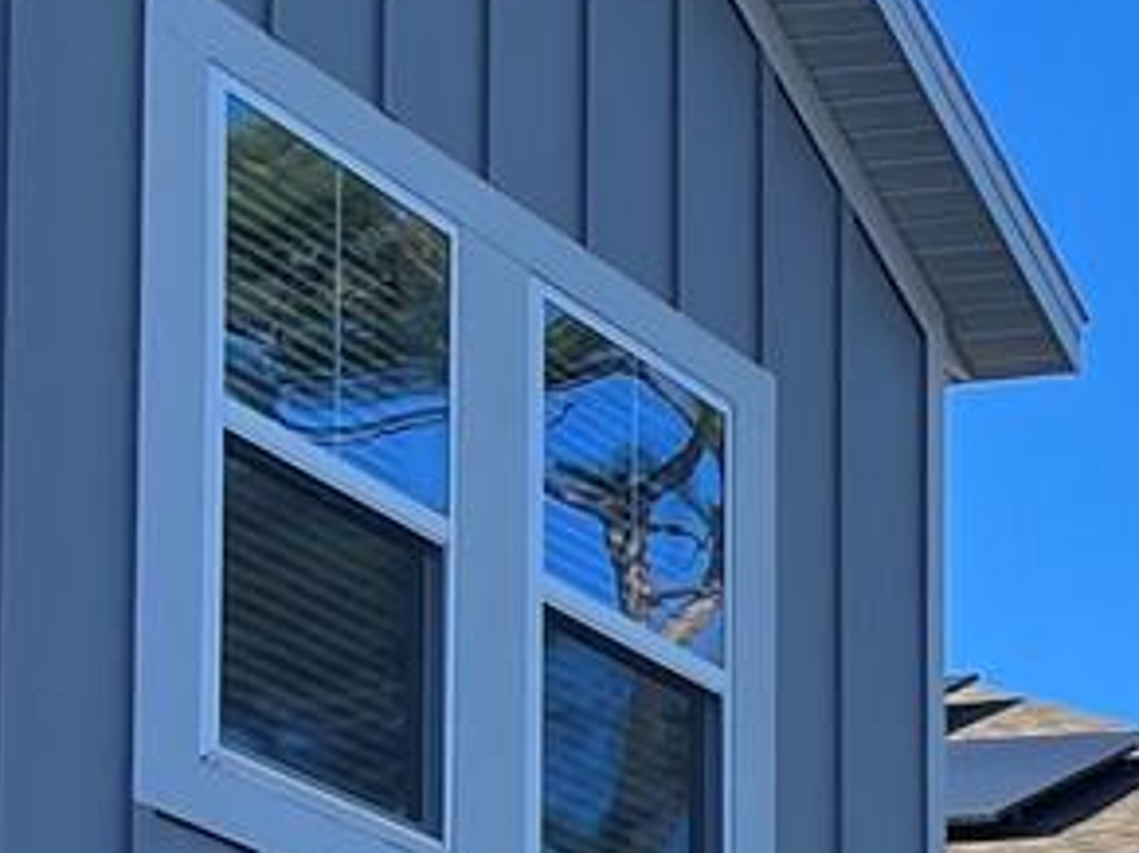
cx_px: 2603
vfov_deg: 9.7
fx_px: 4703
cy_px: 1663
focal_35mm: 143
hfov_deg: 11.7
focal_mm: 5.7
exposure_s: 1/2571
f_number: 1.5
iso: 50
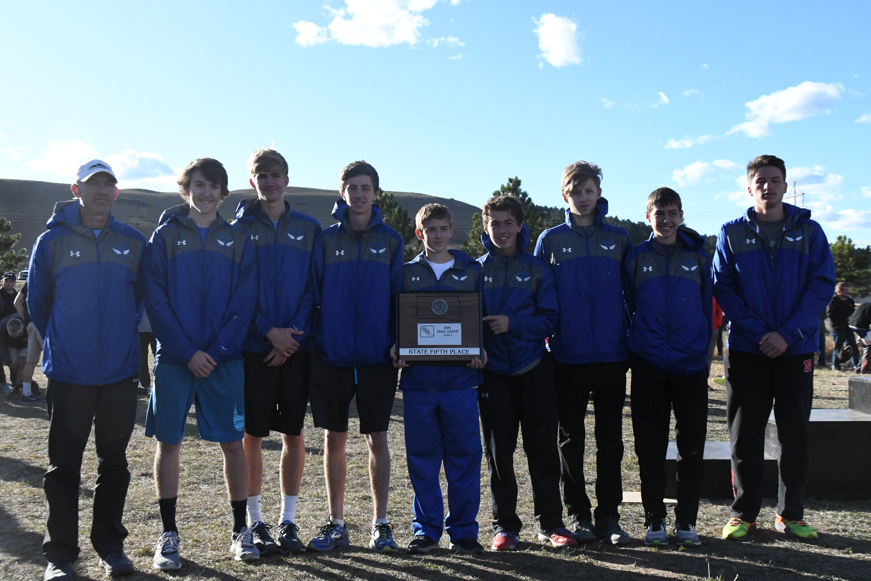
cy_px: 290
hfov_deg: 49.6
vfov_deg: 34.2
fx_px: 944
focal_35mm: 39
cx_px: 436
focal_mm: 26
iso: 2500
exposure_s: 1/3200
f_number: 8
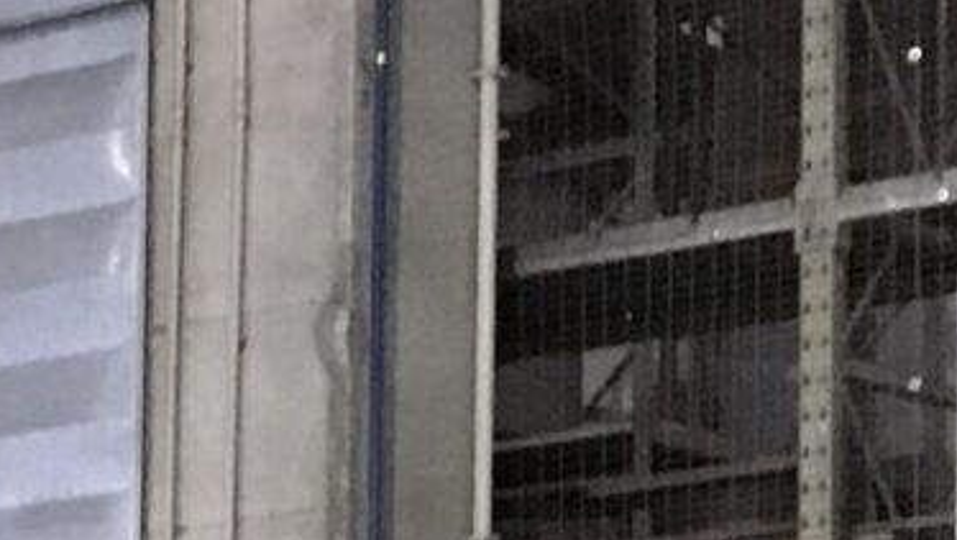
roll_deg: -0.8
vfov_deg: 5.4
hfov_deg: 9.2
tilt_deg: -1.3
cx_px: -1090
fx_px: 5485
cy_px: 1495
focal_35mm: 216
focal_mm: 4.15
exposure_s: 1/17
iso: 250
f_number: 2.2
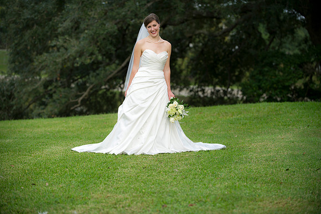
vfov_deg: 13.4
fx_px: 909
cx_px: 160
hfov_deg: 20.0
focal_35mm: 102
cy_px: 107
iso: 320
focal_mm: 102
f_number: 2.8
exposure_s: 1/800
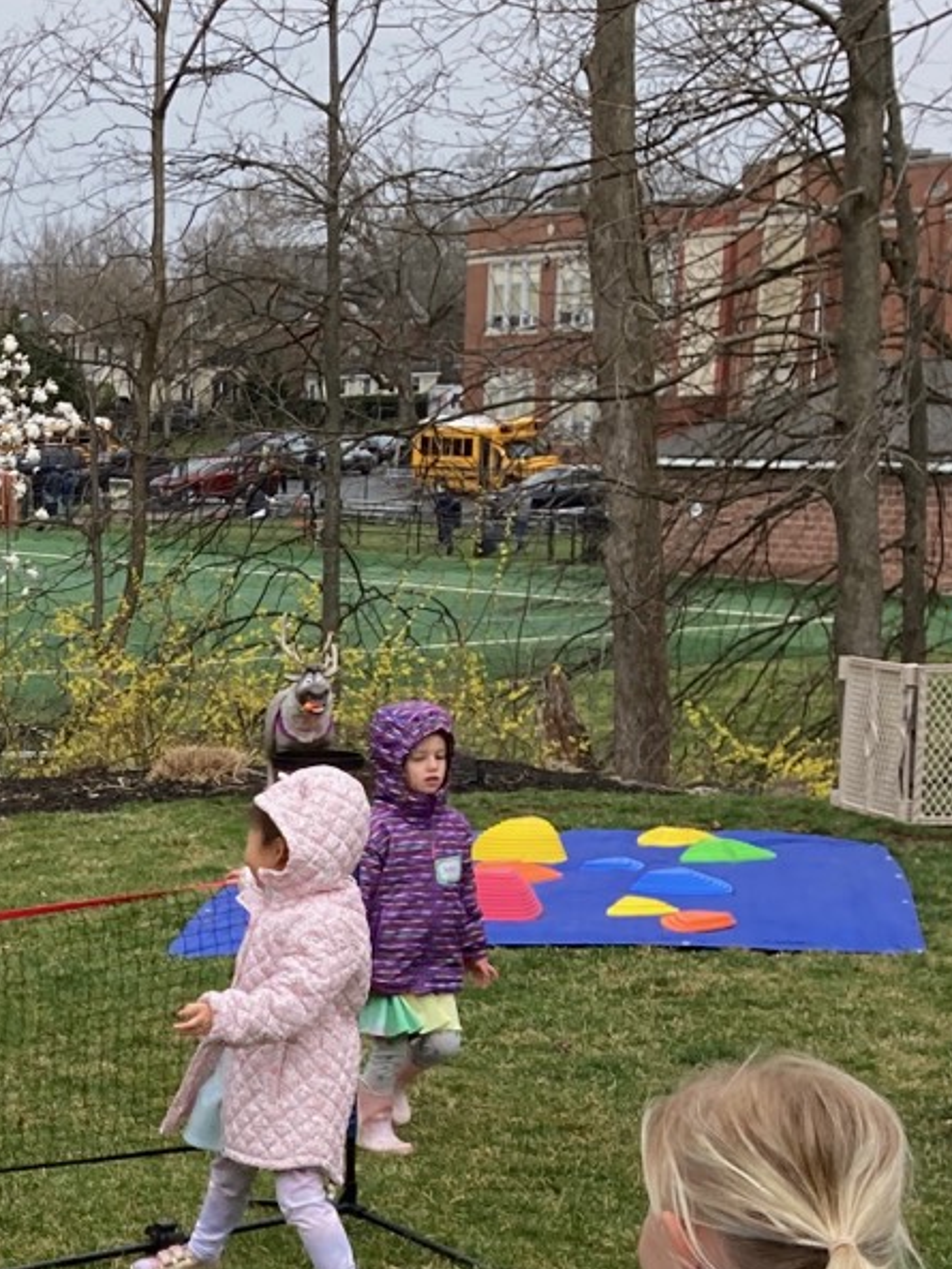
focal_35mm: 85
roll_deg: +3.8
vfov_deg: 21.9
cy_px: 1357
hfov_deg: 16.1
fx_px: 3116
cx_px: -417
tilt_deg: -12.7
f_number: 1.8
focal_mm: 3.99
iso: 20
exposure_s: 1/810
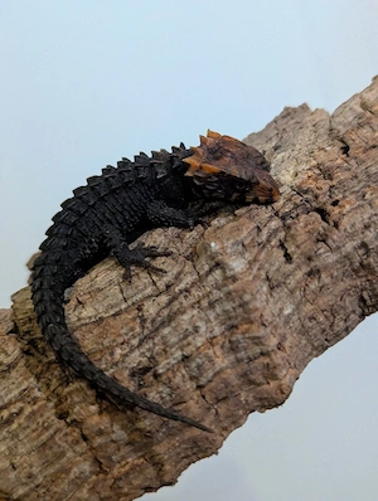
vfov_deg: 39.6
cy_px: 250
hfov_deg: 30.4
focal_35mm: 48
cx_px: 189
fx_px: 697
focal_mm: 6.81
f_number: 1.85
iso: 1574
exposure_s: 1/55.6
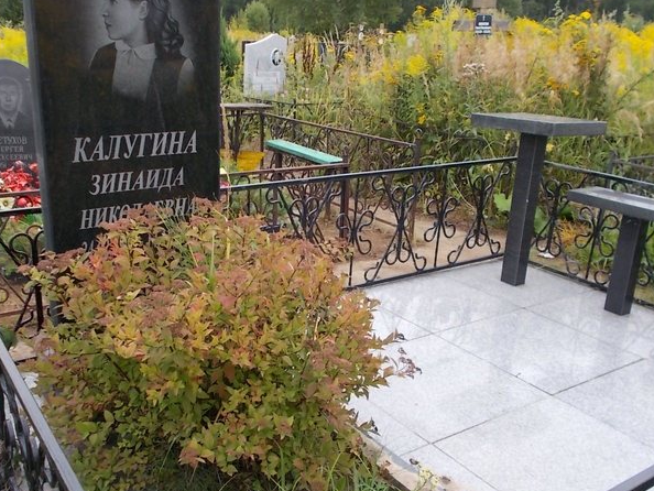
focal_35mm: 35
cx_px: 305
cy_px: 257
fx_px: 662
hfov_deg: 52.6
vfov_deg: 40.7
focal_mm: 4.6
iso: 80
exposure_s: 1/160
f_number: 3.2
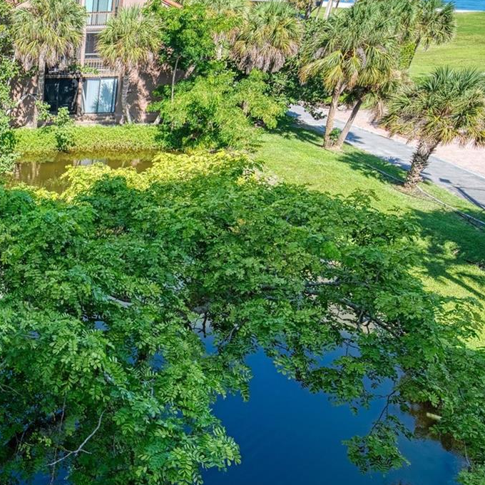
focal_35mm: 34
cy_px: 269
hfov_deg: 40.9
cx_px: -22
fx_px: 539
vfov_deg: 48.4
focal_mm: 17
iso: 400
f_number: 7.1
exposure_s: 1/800
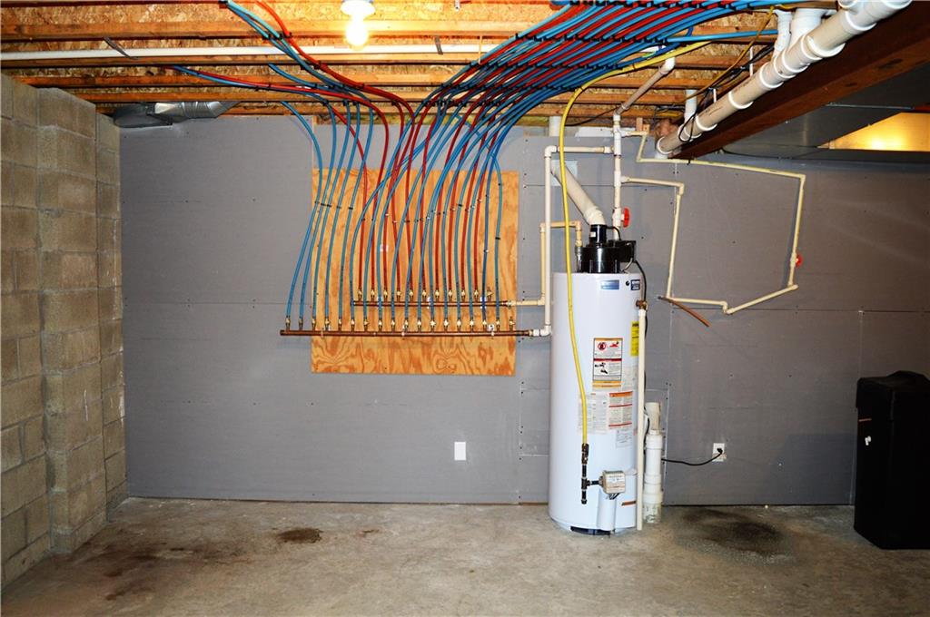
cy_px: 308
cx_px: 465
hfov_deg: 67.4
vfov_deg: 47.8
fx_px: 697
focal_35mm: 27
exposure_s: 1/60
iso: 560
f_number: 3.5
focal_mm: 18
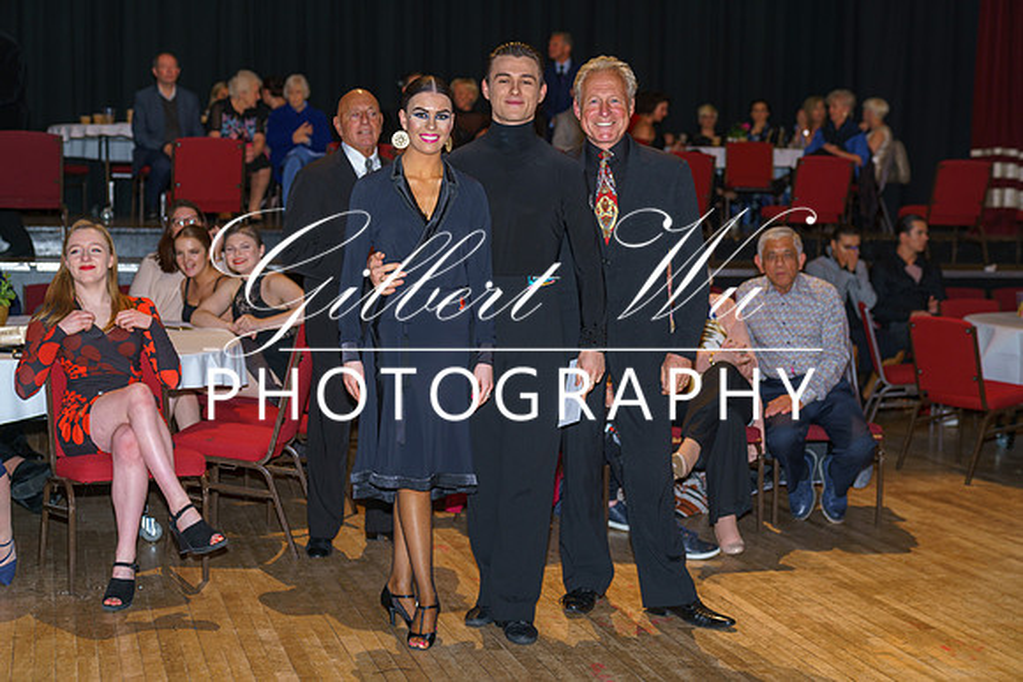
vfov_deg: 25.5
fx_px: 1506
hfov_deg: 37.5
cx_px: 512
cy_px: 341
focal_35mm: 53
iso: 200
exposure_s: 1/100
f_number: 2.8
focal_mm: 53
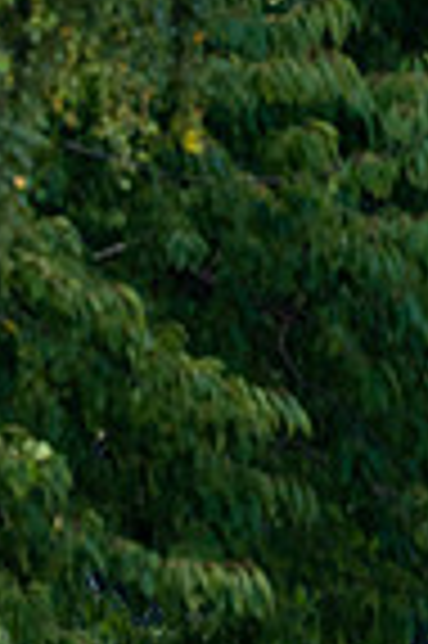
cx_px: -806
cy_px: 790
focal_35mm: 1220
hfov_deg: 1.1
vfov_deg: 1.7
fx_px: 21808
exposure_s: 1/800
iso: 200
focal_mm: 300
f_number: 5
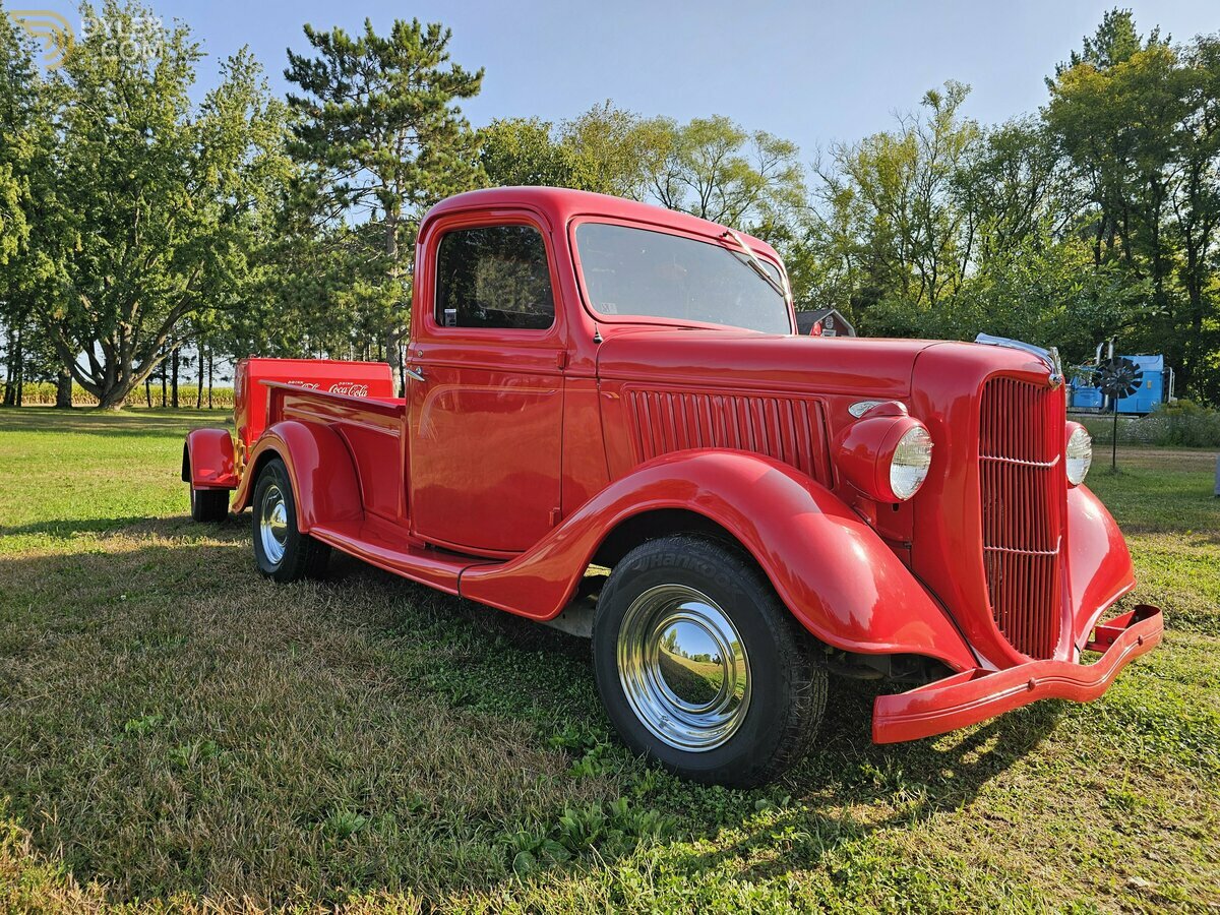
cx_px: 610
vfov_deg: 58.9
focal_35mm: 23
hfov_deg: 73.9
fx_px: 811
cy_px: 458
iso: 16
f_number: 1.7
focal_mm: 6.3
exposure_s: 1/496
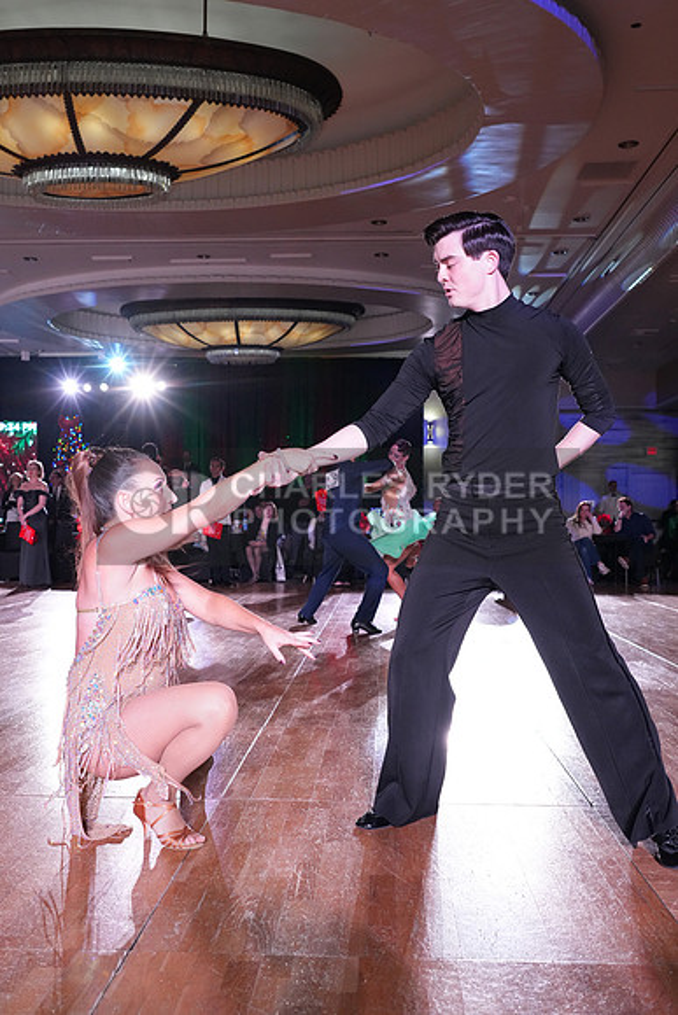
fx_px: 988
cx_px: 339
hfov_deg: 37.9
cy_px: 508
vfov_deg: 54.4
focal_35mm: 35
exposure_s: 1/200
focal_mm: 35
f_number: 5.6
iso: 4000
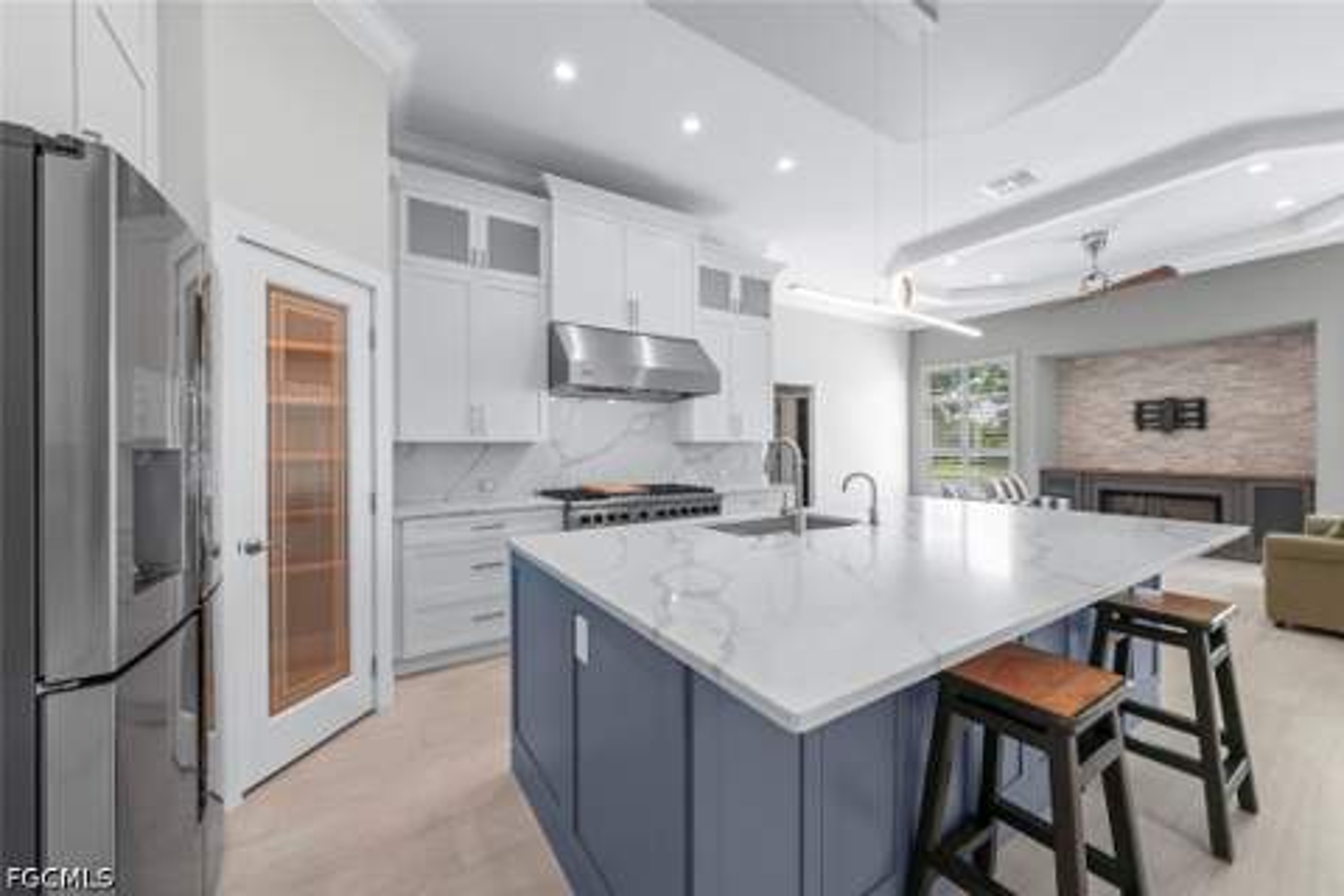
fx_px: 523
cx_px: 672
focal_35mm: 14
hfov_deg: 104.3
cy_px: 448
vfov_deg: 81.2
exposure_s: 1/6
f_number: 11
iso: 400
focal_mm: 14
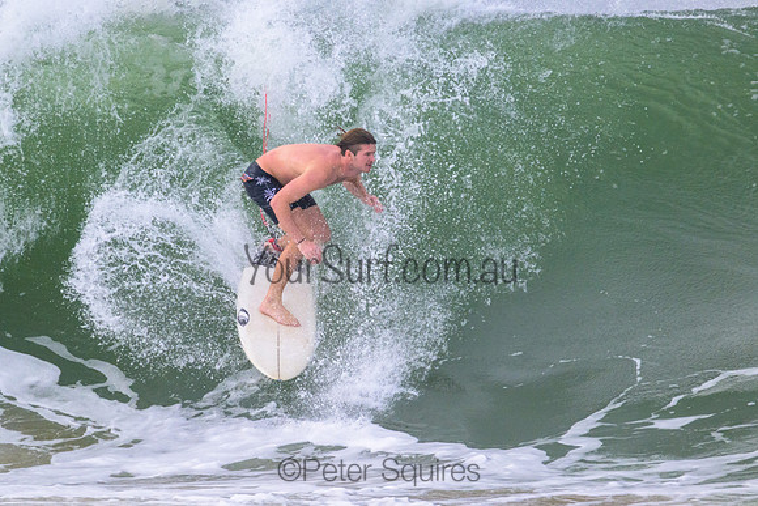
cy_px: 232
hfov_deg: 2.1
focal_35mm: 962
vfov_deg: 1.4
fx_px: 20262
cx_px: 335
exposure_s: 1/2000
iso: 2800
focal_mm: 800
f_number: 11
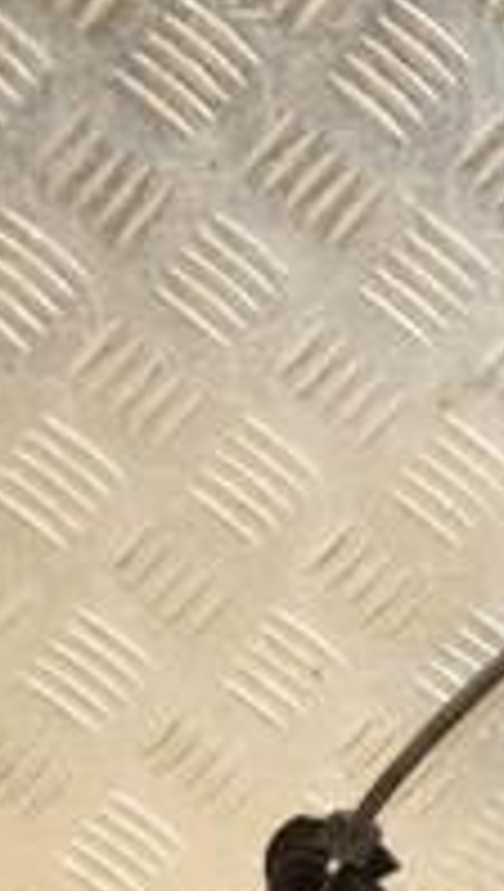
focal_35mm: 152
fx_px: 3596
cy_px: 778
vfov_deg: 14.0
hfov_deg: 7.4
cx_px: 1278
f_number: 5.6
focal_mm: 32
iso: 800
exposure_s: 1/200
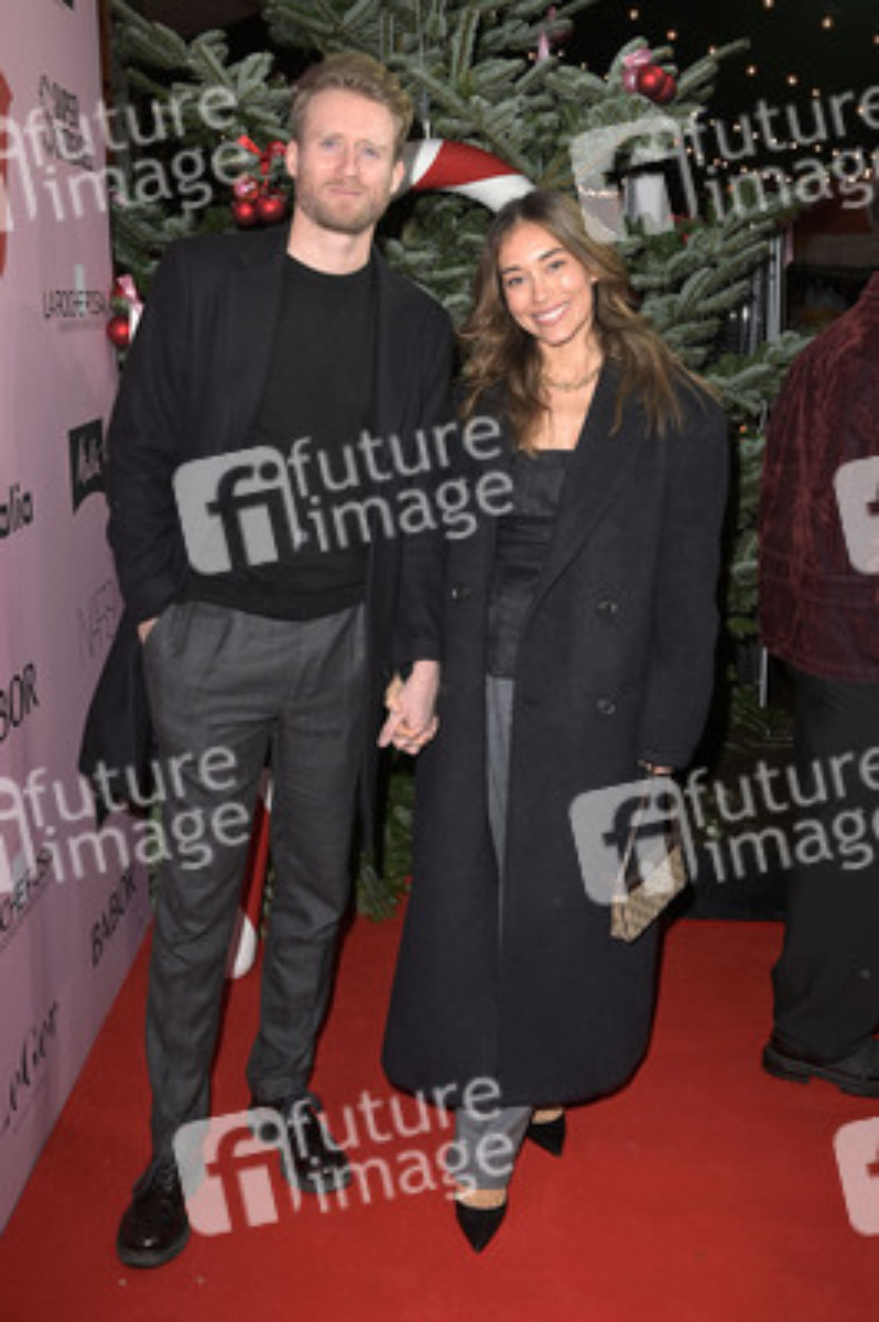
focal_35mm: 34
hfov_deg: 38.8
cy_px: 661
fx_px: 1247
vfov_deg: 55.8
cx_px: 440
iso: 500
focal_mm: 34
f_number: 5.6
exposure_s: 1/200
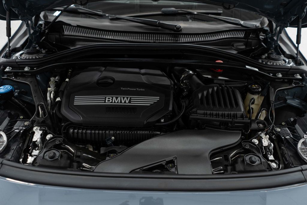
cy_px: 102
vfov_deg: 46.4
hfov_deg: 65.5
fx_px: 239
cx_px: 154
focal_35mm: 28
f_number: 3.2
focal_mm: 28
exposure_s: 1/50
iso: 400
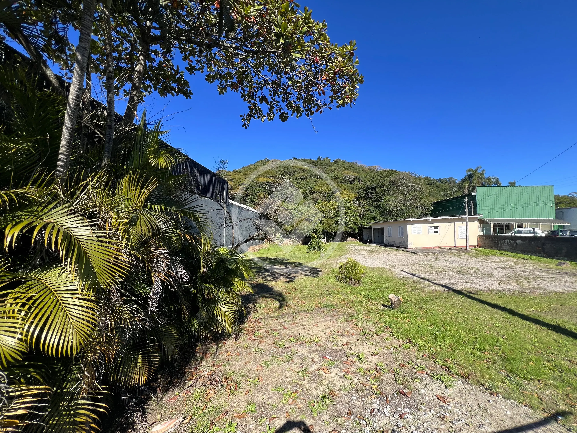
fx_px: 217
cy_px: 216
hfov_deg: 106.2
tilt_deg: +2.4
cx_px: 288
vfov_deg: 89.9
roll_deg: -0.1
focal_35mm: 13
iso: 32
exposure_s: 1/815
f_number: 1.8
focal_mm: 1.57
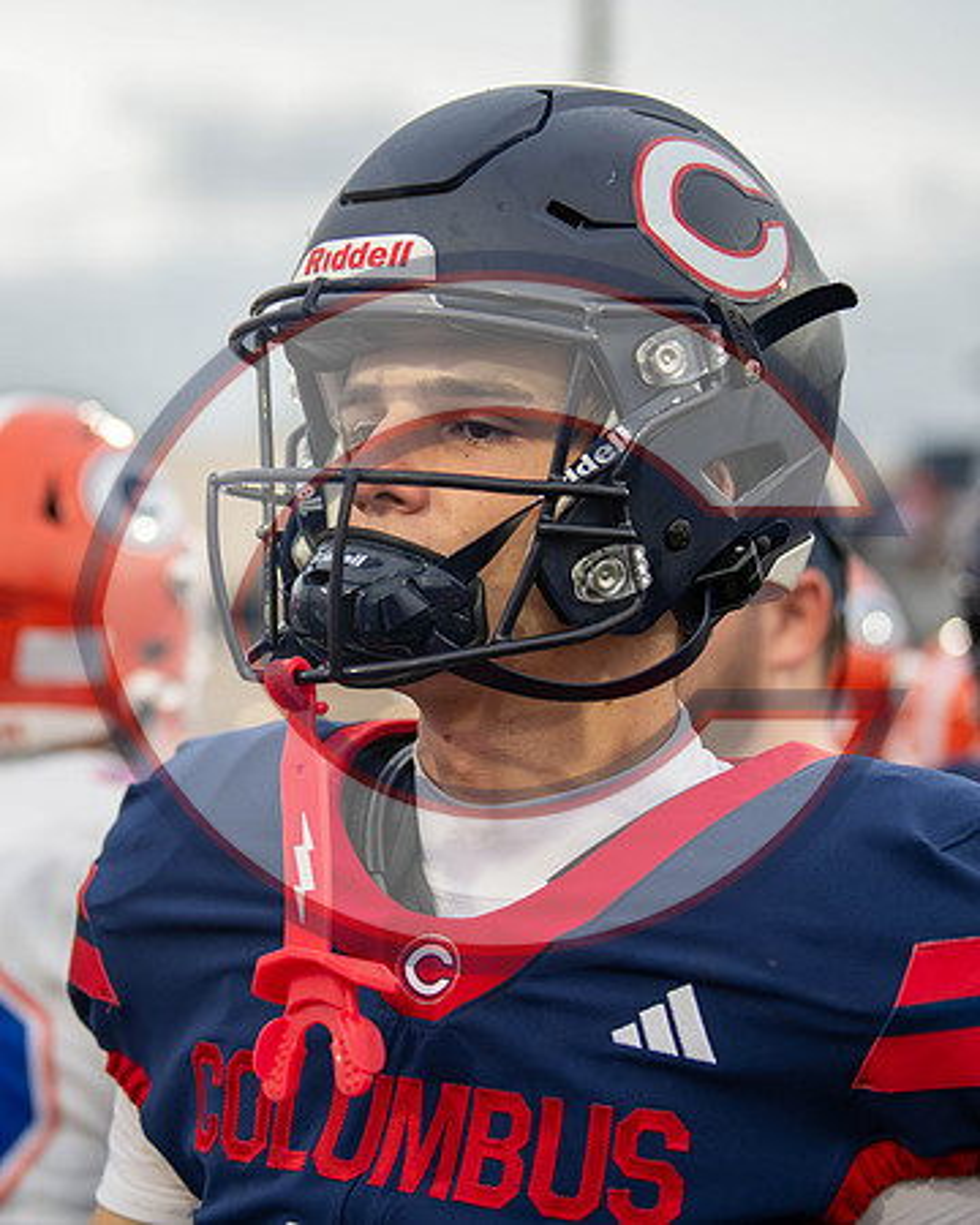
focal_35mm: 99
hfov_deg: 15.6
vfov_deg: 19.5
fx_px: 3573
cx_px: 365
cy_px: 612
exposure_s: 1/1000
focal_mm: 70
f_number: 2.8
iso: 900
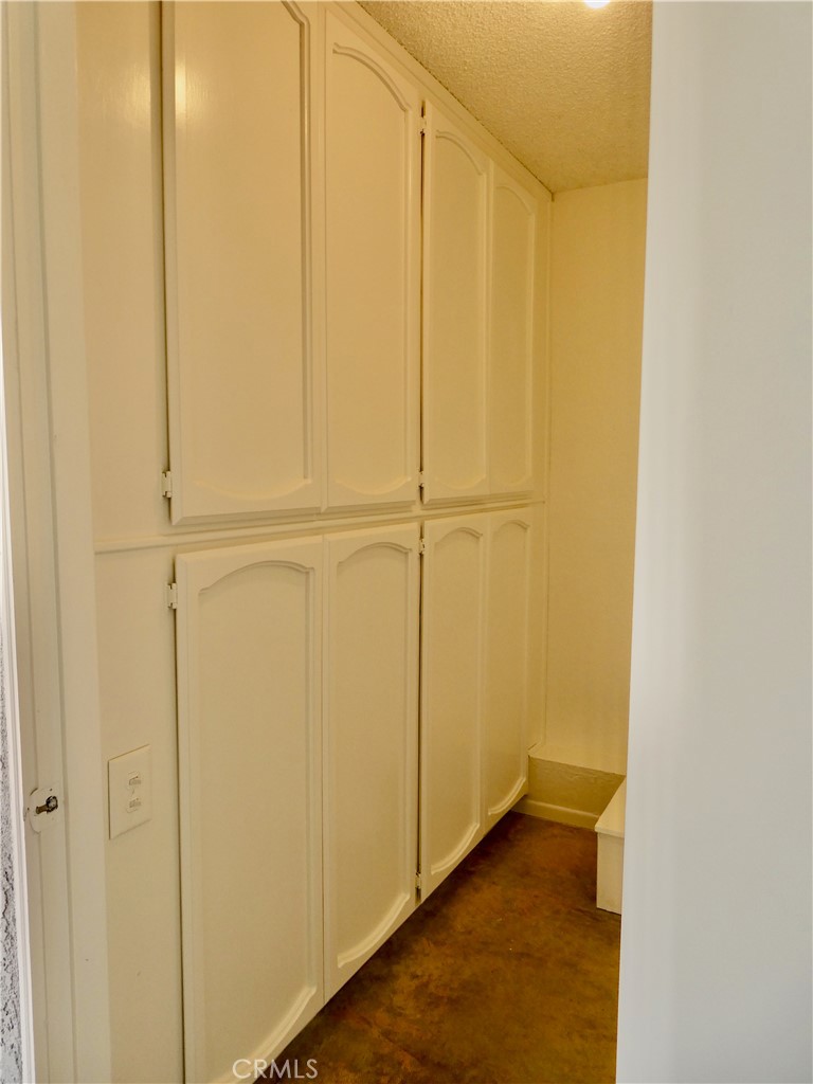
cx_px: 406
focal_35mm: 24
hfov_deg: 56.8
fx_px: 752
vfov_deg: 71.6
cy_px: 542
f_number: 3.3
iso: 80
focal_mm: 4.3
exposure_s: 1/100
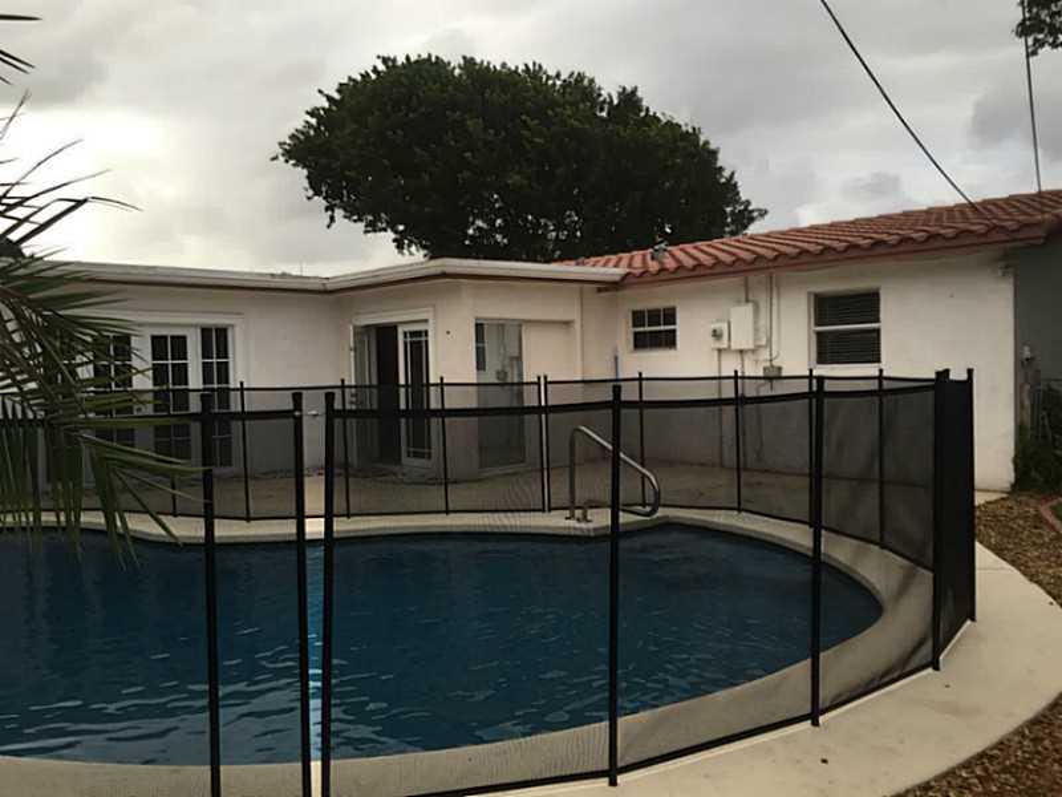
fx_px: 890
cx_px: 531
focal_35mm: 29
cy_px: 398
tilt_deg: -0.9
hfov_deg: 61.7
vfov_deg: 48.2
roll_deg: +0.8
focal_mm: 4.15
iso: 32
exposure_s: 1/842
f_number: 2.2
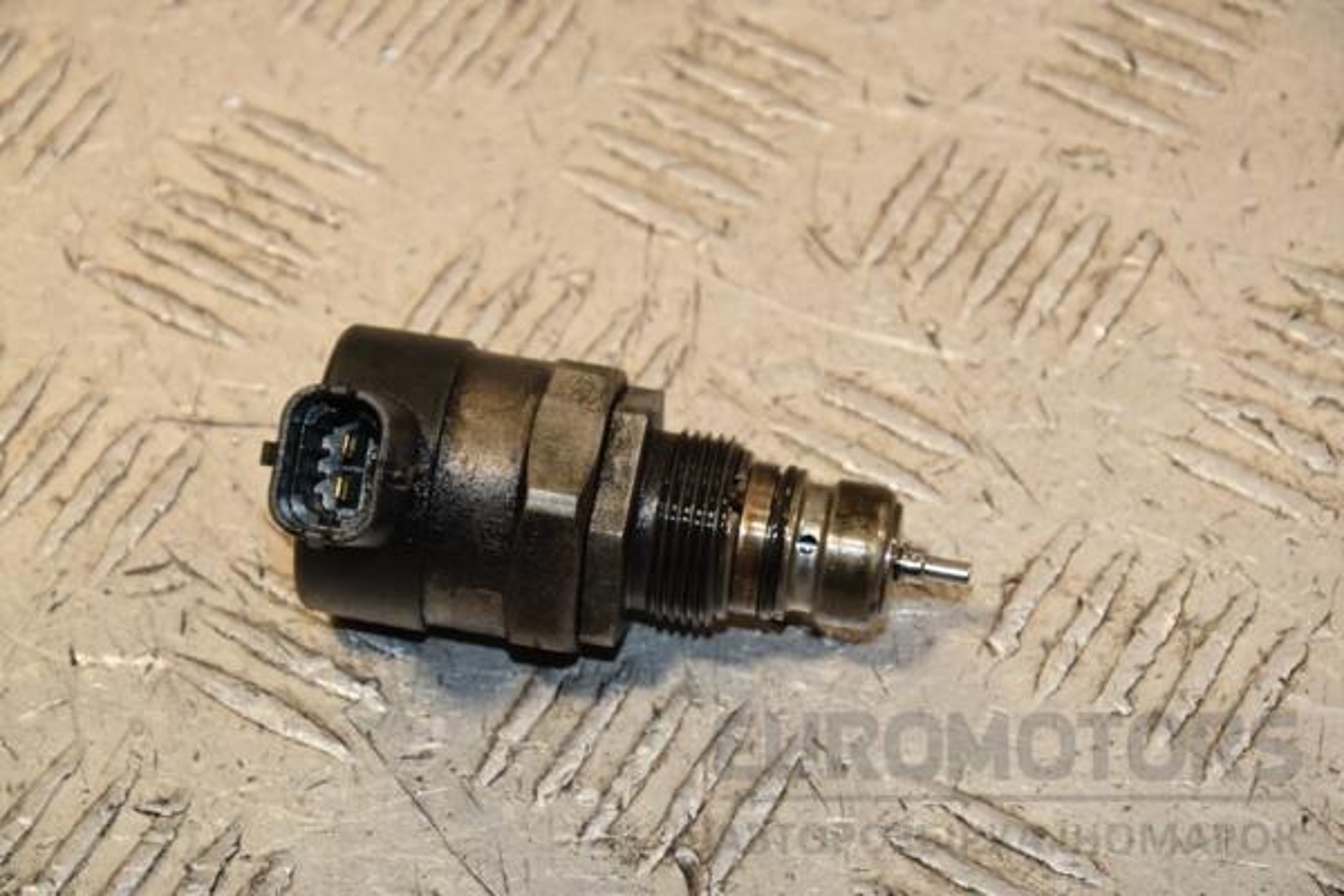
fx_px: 5880
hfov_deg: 13.0
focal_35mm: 158
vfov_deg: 8.7
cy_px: 448
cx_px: 672
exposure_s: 1/200
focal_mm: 105
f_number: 9
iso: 800
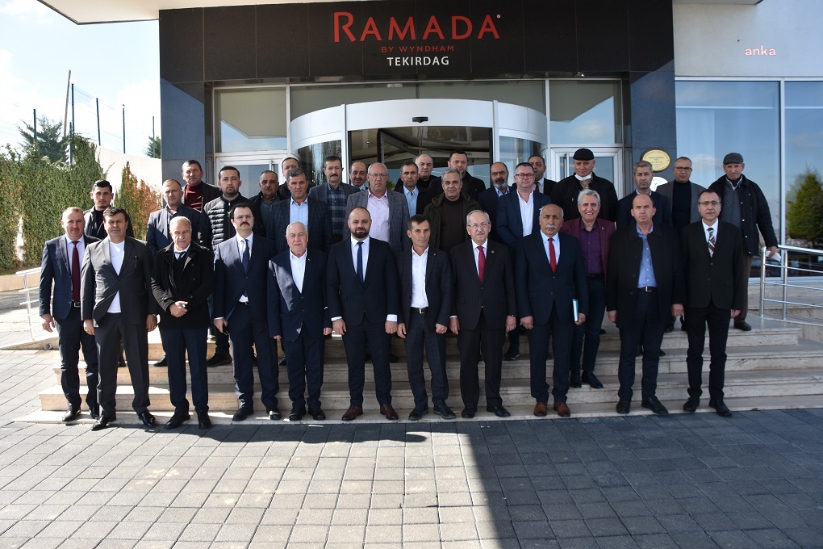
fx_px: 617
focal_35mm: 27
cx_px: 412
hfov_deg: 67.4
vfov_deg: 47.9
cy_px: 274
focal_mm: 18
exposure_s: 1/160
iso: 100
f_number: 6.3
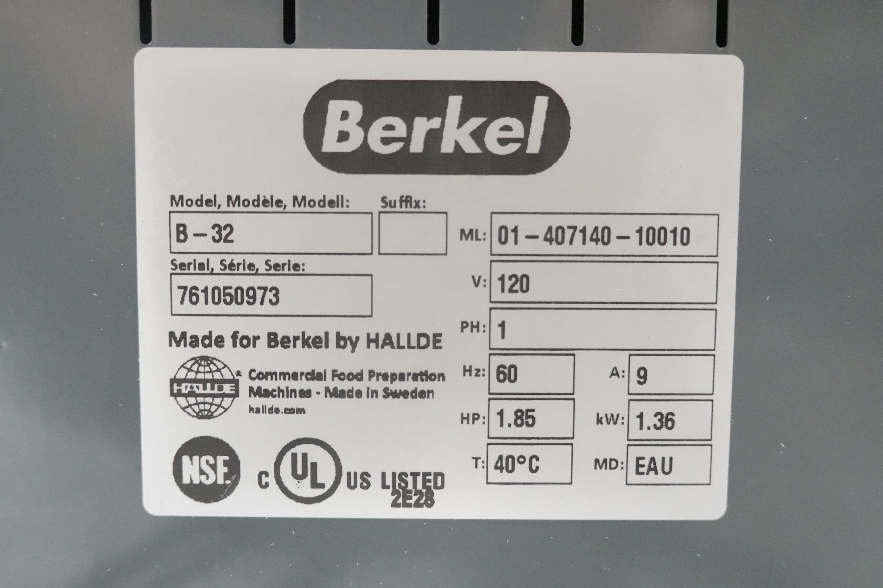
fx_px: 1006
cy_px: 294
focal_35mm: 41
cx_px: 442
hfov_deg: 47.4
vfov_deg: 32.6
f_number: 4
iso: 5000
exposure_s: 1/50
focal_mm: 15.28
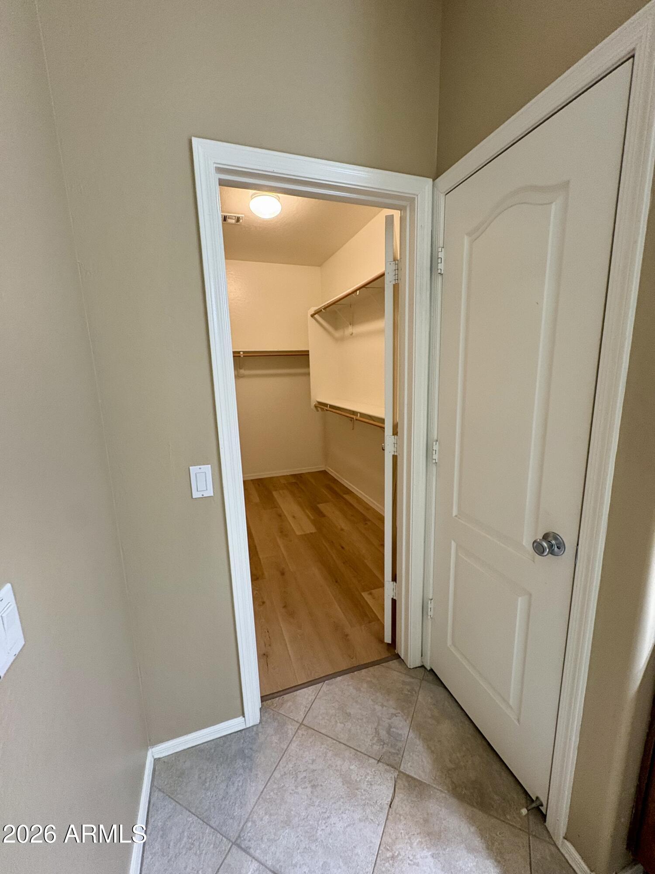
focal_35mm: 14
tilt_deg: -9.8
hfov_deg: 85.7
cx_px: 328
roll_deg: +0.7
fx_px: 353
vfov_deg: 102.1
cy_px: 437
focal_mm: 2.22
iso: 250
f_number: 2.2
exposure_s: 1/60
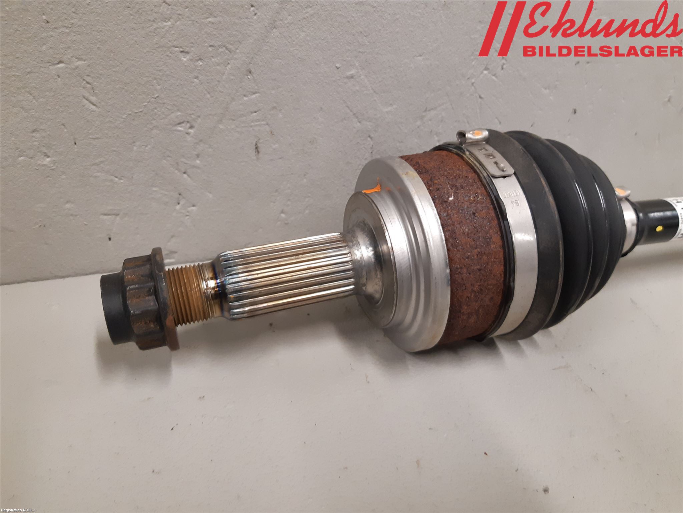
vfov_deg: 53.1
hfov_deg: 67.3
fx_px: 513
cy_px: 256
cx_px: 342
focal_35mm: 26
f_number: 1.7
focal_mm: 3.93
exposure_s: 1/50
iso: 200
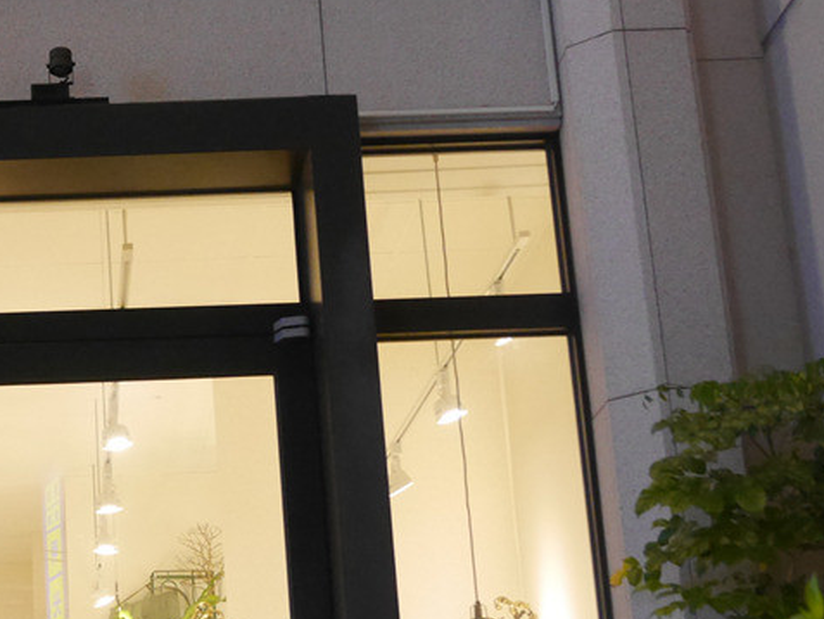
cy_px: 296
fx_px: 2095
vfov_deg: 16.8
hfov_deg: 21.5
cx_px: -3
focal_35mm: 88
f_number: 4
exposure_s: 1/25
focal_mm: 21
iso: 3200
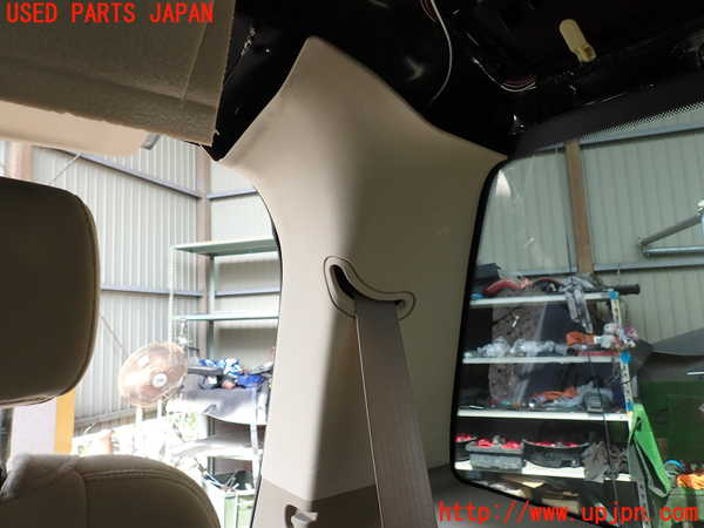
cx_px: 352
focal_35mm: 25
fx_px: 508
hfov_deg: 69.4
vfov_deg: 54.9
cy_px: 264
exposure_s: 1/60
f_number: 2.8
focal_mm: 4.5
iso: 100
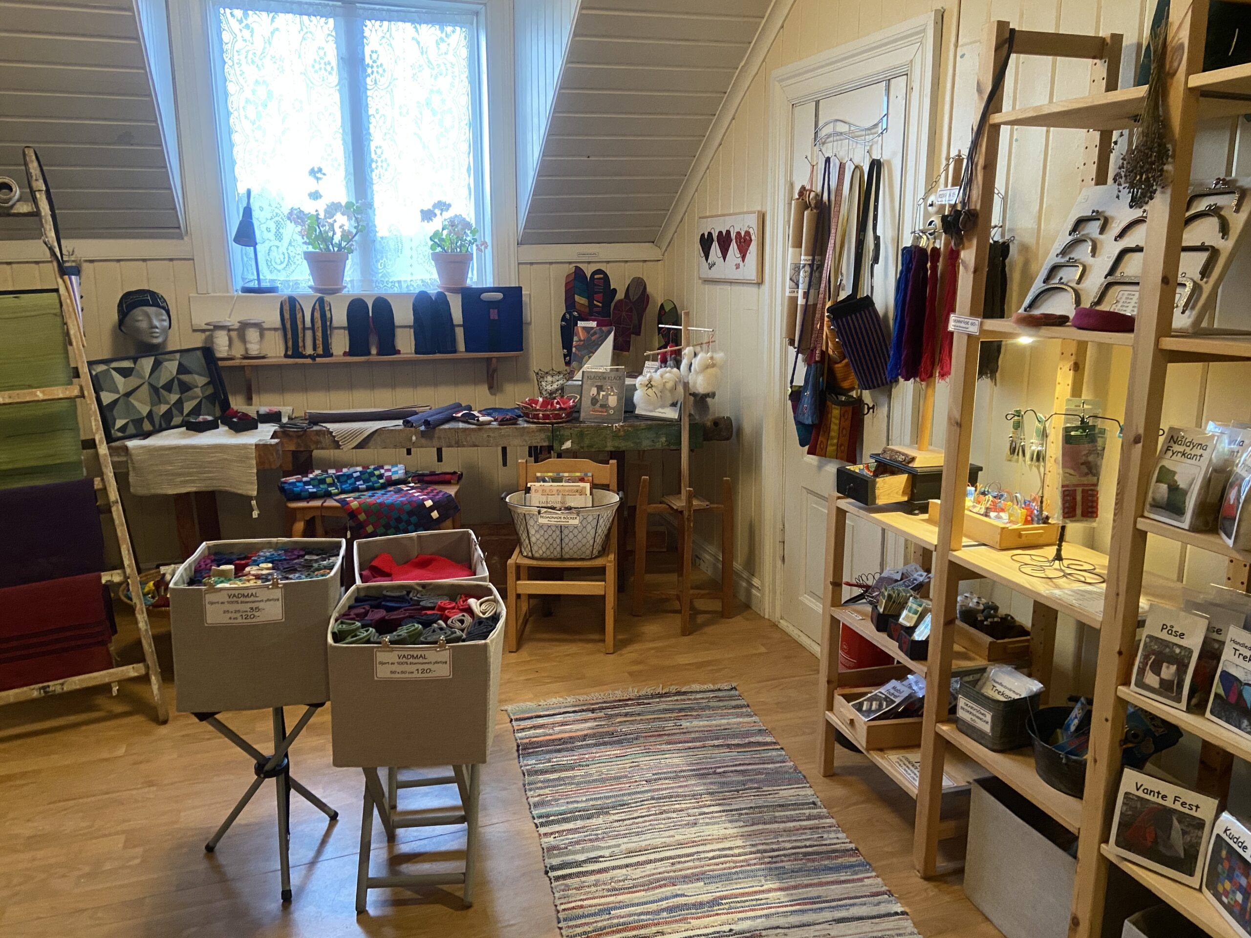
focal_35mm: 26
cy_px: 469
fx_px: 940
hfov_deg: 67.3
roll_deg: +0.4
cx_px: 626
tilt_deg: -12.7
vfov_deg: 53.1
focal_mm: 4.25
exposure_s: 1/33
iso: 400
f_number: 1.8
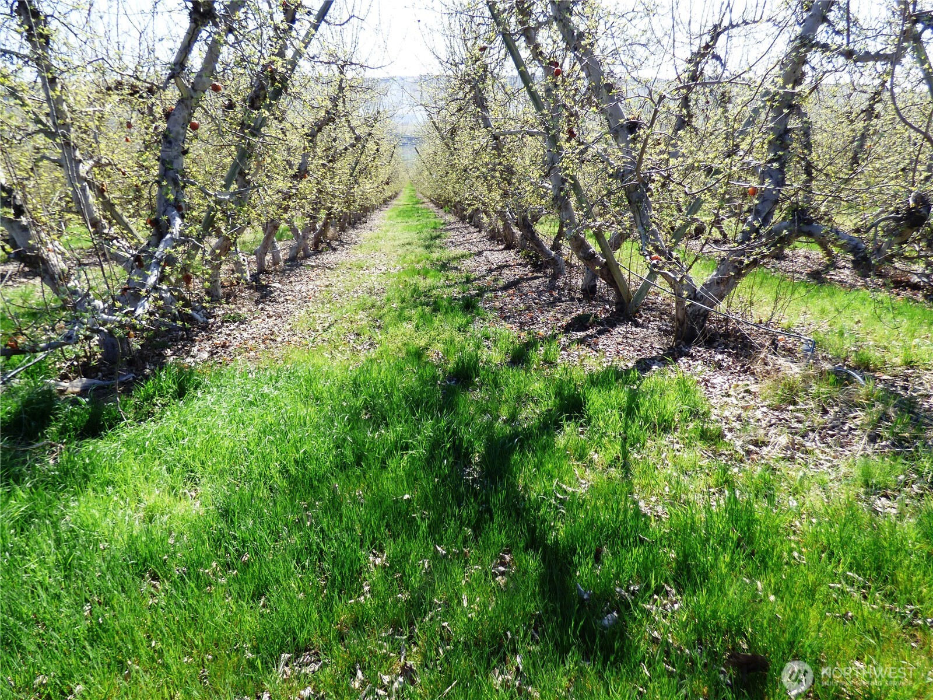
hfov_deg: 81.7
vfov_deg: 66.0
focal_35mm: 20
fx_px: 539
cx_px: 466
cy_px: 350
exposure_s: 1/640
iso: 100
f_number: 2.8
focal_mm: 3.58
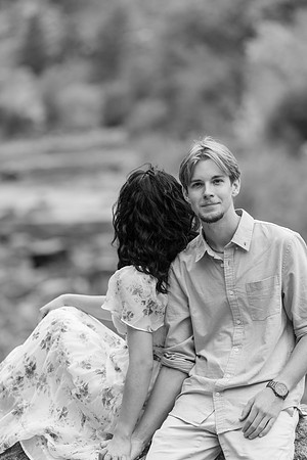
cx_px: 154
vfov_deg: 11.7
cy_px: 230
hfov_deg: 7.8
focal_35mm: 176
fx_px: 2251
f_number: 3.5
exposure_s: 1/250
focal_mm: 176
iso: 320
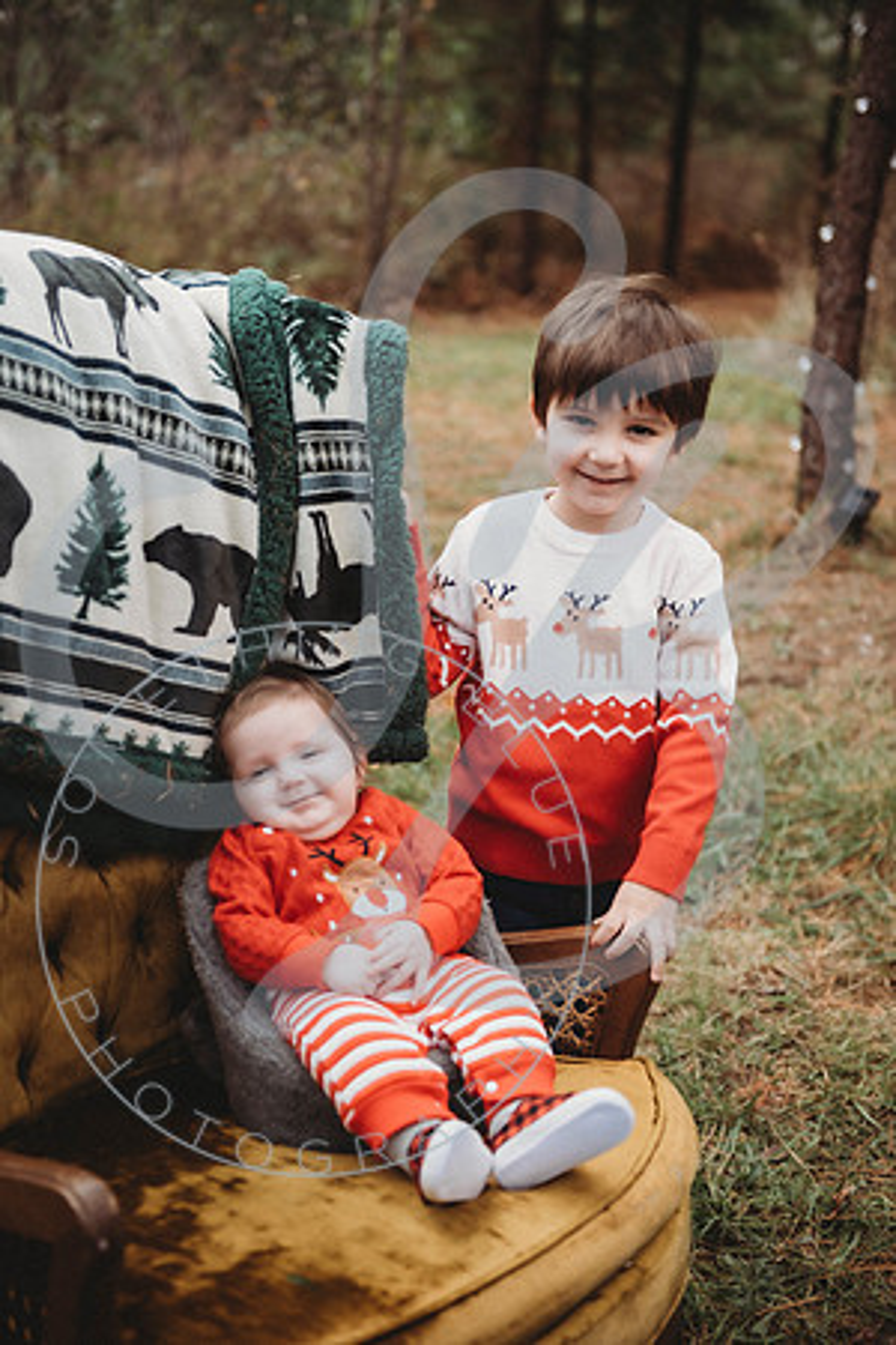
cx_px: 448
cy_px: 672
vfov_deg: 38.2
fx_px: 1941
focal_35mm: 52
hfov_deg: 26.0
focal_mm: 52
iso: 100
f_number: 2.8
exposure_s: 1/320
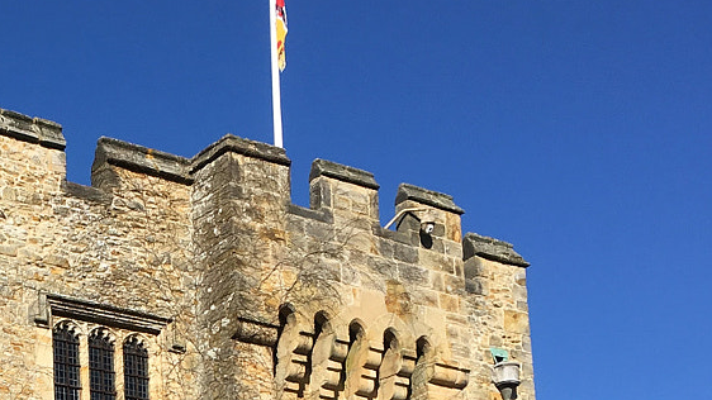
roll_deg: +1.6
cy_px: 659
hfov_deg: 22.6
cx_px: -35
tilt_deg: +10.5
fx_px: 1699
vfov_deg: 12.5
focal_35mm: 90
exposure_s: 1/1876
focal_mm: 4.15
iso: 25
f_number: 2.2
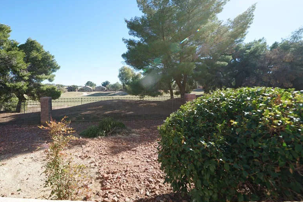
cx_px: 122
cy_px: 88
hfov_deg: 95.6
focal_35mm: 16
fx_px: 135
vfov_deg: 73.4
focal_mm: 12
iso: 100
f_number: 7.1
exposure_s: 1/125
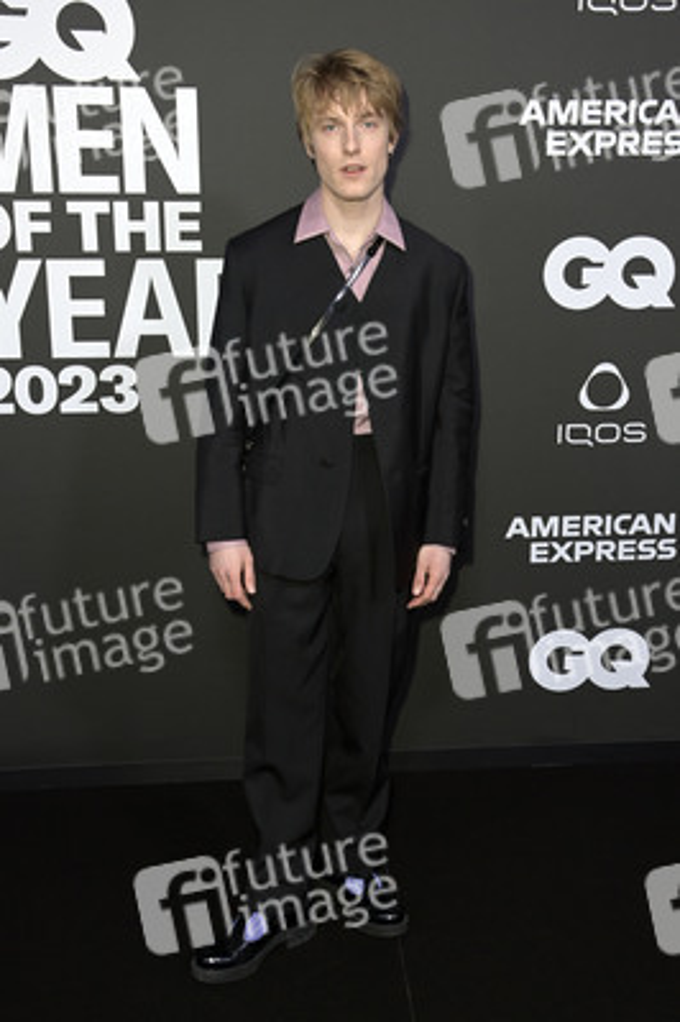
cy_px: 511
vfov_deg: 50.7
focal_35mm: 38
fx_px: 1078
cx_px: 340
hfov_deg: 35.0
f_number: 5.6
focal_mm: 38
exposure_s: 1/250
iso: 1000
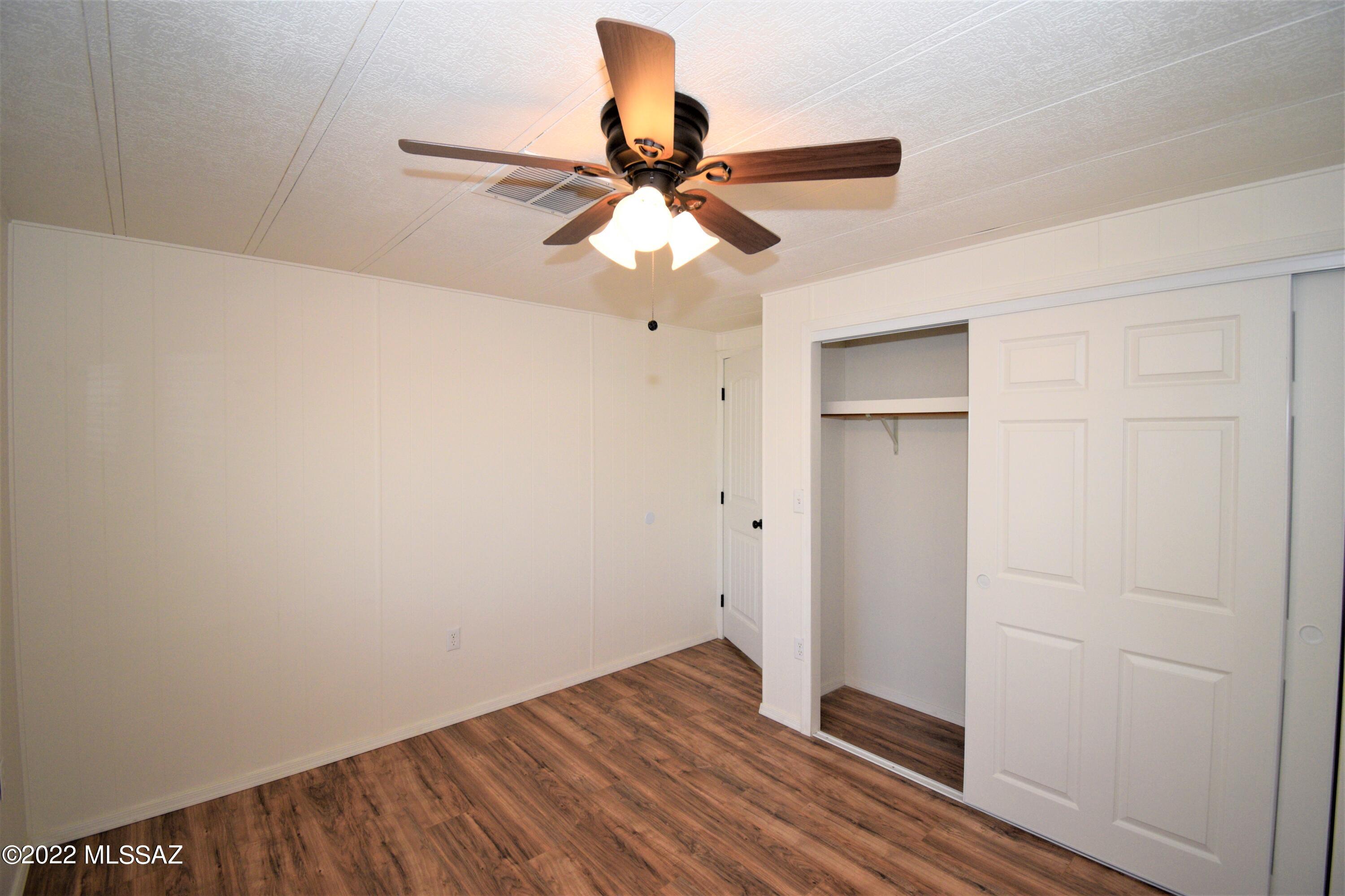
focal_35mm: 15
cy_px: 448
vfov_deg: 77.3
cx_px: 672
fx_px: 560
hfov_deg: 100.4
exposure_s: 1/100
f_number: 5
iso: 800
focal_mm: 10
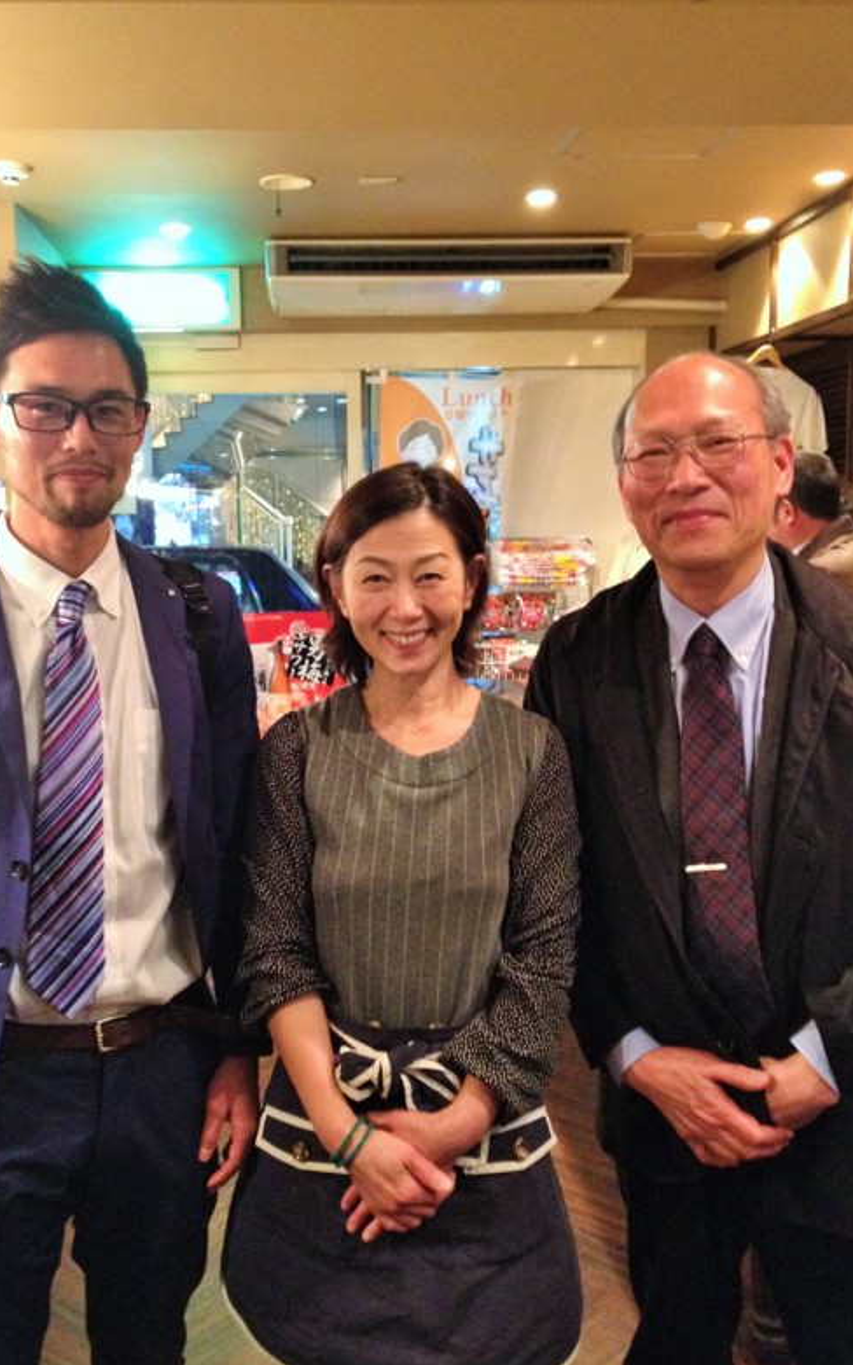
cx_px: 376
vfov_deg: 51.5
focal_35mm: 38
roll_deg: +1.3
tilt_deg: -4.5
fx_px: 1414
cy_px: 683
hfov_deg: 33.5
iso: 400
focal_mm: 4.28
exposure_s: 1/15
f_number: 2.4
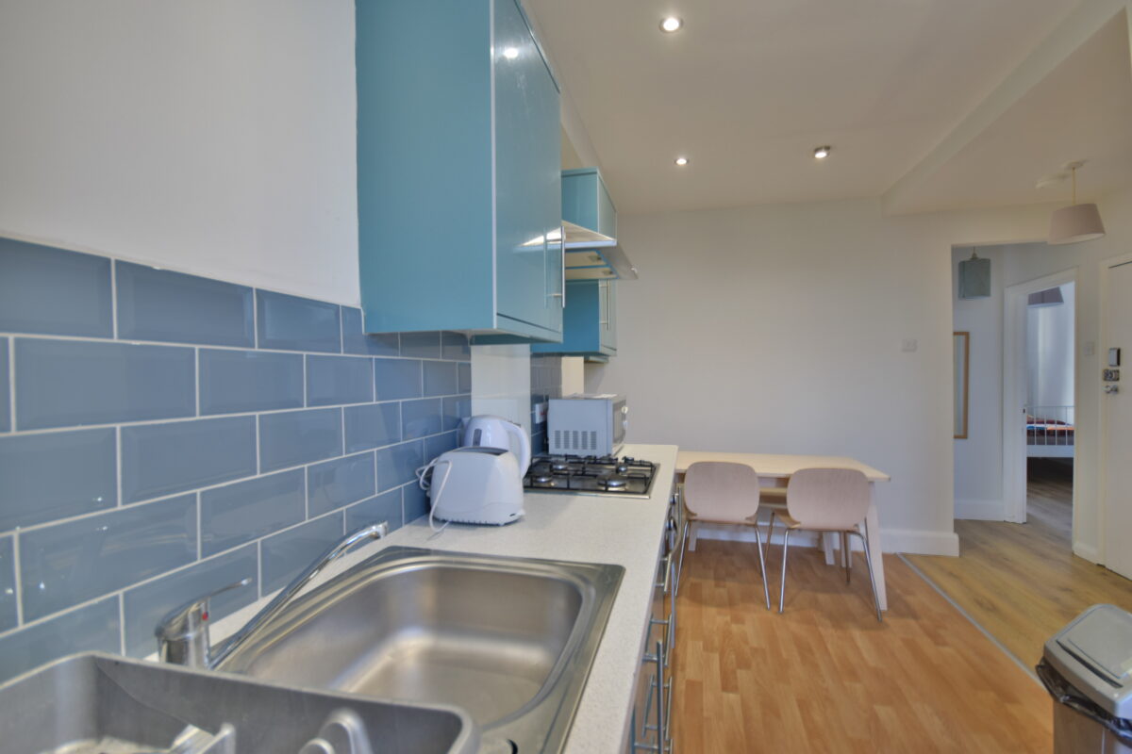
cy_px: 377
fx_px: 472
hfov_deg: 100.4
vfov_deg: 77.3
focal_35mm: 15
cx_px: 566
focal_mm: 10
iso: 500
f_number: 4
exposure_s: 1/40
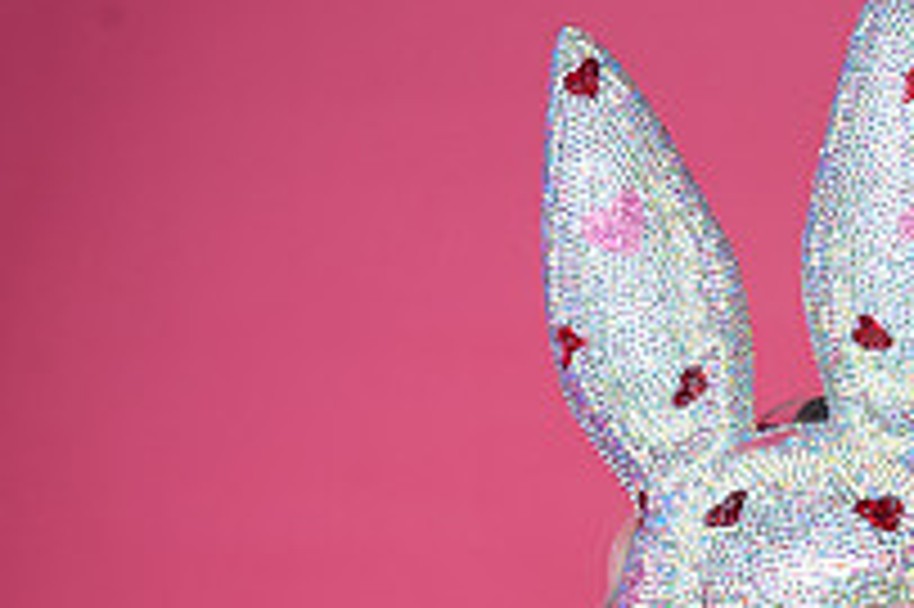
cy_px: 849
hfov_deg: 19.9
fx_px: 2537
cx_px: 873
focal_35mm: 100
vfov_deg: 13.1
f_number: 8
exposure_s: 1/160
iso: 100
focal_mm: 35
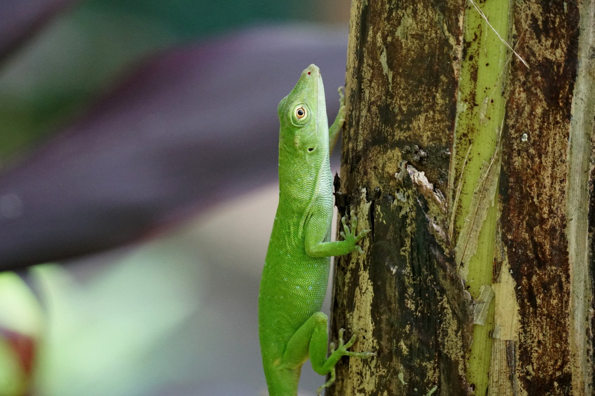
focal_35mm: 338
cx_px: 298
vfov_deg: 4.1
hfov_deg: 6.1
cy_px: 198
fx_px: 5576
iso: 3200
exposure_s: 1/400
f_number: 6.3
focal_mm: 225
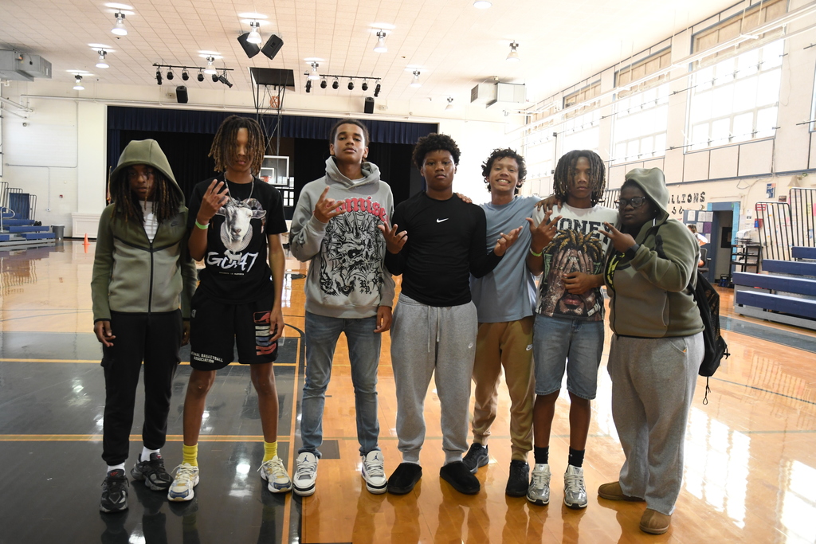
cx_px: 408
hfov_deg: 67.4
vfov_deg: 47.9
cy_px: 272
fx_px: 612
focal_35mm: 27
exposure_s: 1/400
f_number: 3.2
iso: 1600
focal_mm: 18
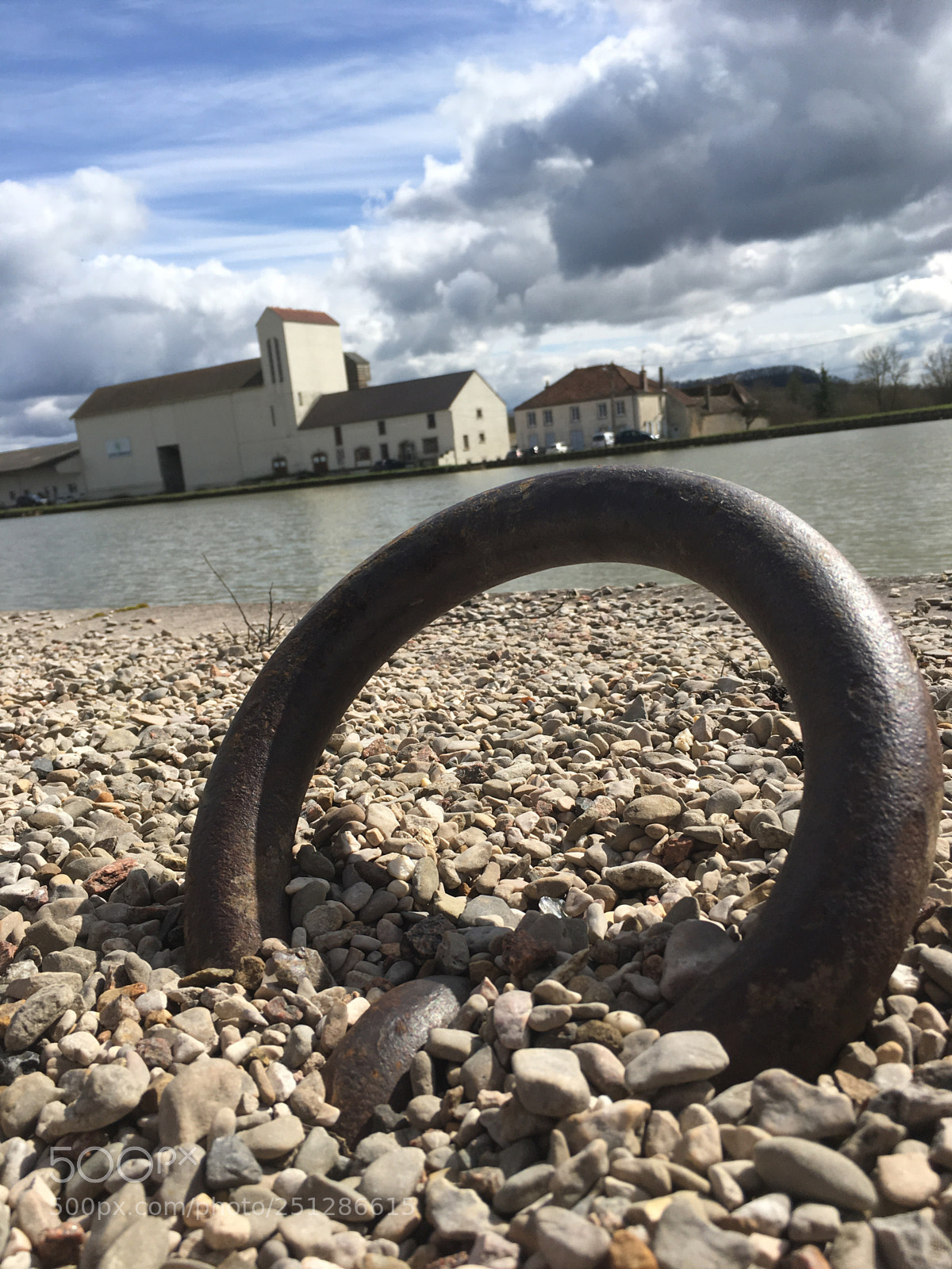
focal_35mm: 29
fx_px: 1063
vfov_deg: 61.7
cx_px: 476
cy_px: 634
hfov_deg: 48.2
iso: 25
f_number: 2.2
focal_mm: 4.15
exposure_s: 1/2404
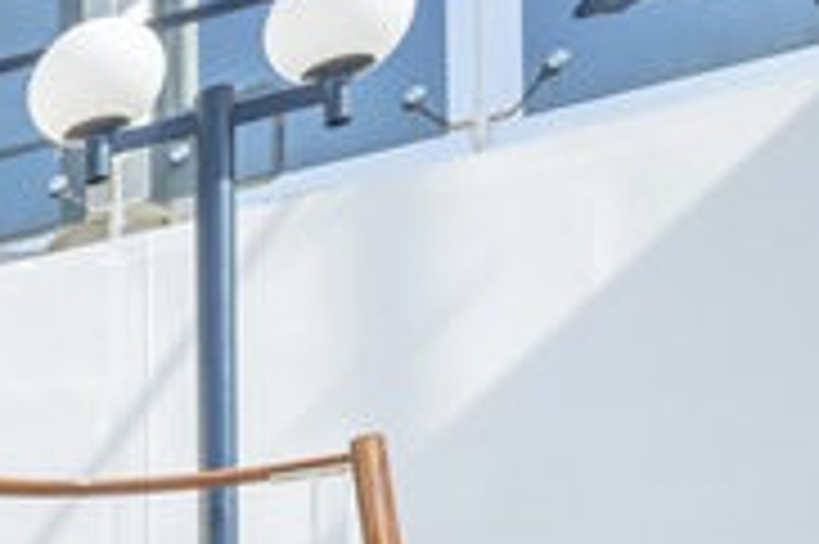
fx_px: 2500
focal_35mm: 110
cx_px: -1368
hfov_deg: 12.5
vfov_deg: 10.4
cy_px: 1371
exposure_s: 1/60
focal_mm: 20
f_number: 11
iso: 200
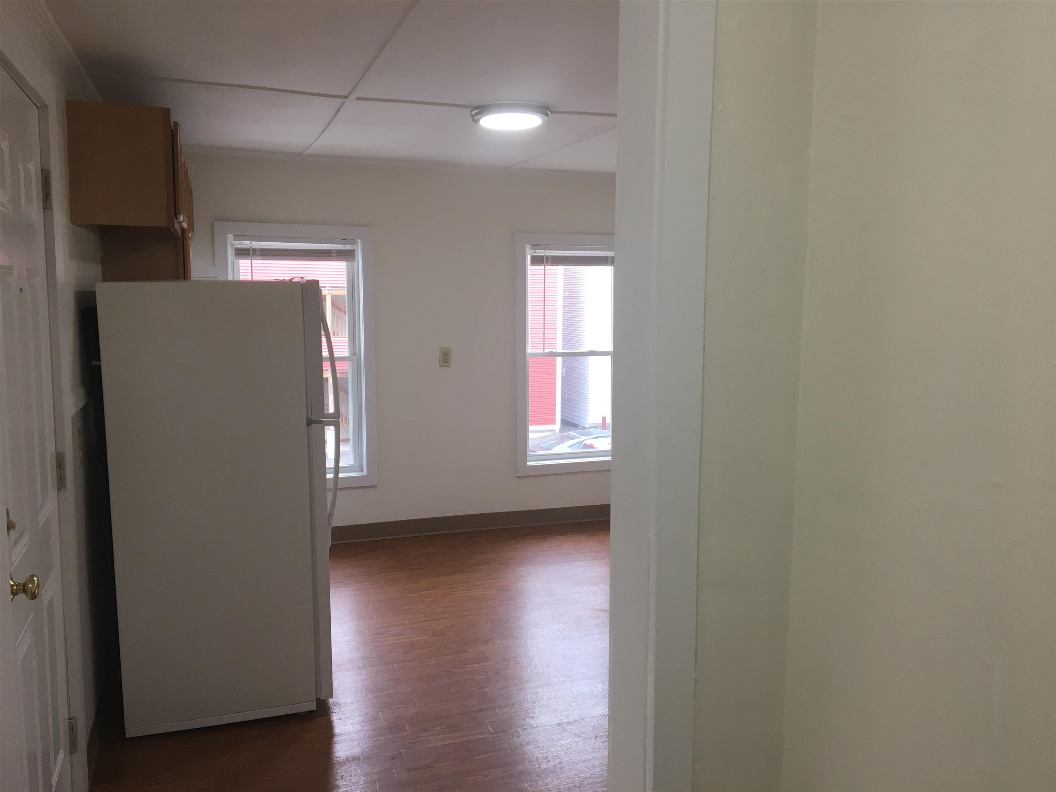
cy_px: 396
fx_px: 885
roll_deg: -0.3
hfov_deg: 61.7
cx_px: 528
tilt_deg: -7.6
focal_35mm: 29
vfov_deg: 48.2
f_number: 2.2
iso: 25
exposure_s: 1/30
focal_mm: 4.15
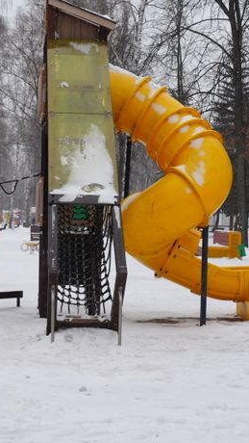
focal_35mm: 81
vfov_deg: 26.2
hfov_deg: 14.9
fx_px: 950
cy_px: 221
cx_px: 94
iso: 800
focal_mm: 51
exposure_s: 1/800
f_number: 5.6
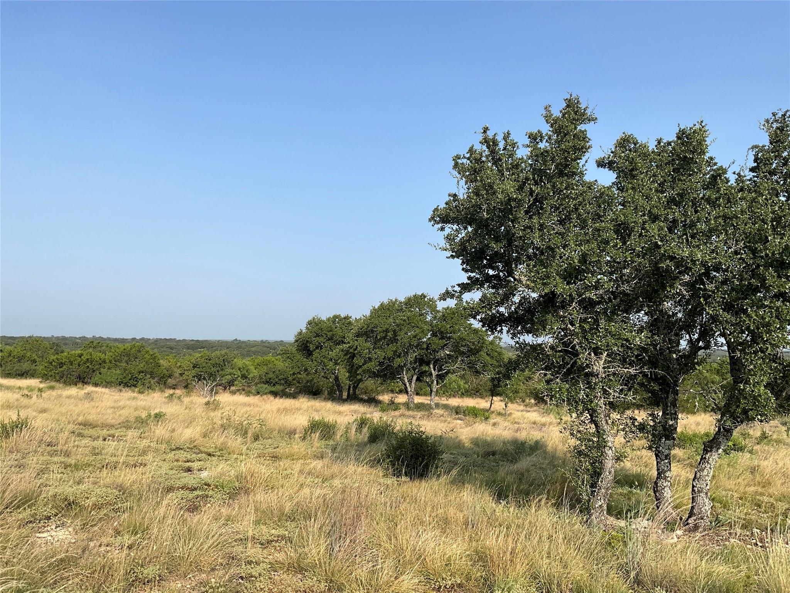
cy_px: 296
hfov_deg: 61.7
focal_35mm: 29
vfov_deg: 48.2
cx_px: 395
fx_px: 662
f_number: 1.8
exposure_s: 1/2058
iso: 25
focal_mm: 3
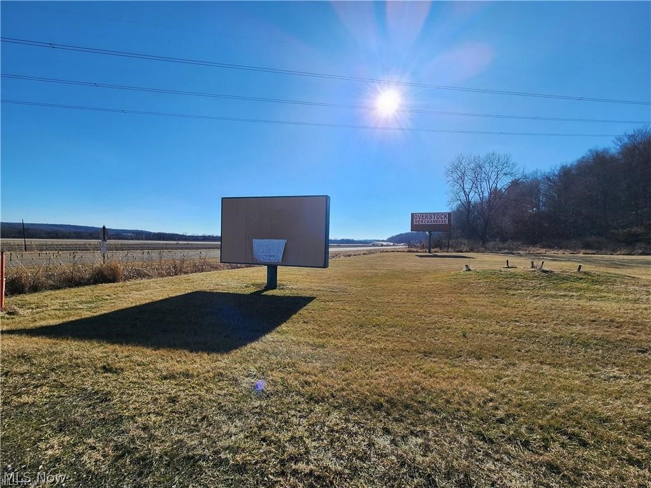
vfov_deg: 89.9
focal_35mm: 13
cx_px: 326
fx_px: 244
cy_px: 244
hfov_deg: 106.2
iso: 50
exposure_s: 1/2745
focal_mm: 2.2
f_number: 2.2
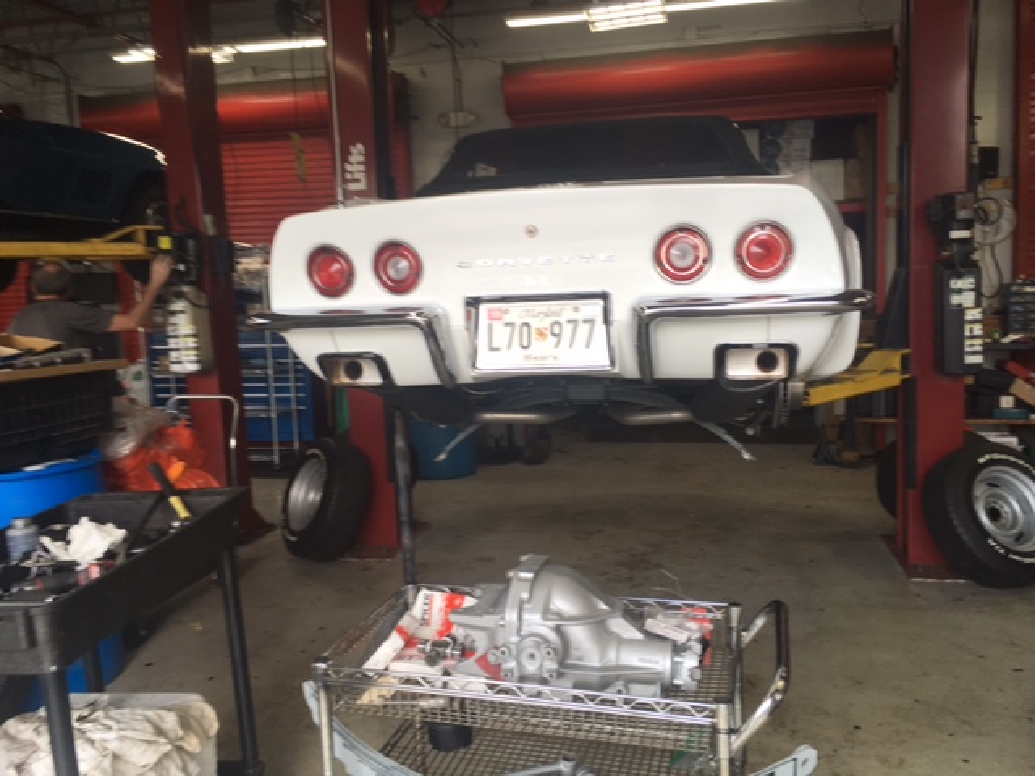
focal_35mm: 29
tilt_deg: -7.6
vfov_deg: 48.2
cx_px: 518
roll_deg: +3.0
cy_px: 388
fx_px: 867
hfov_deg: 61.7
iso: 25
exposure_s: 1/120
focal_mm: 4.15
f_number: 2.2
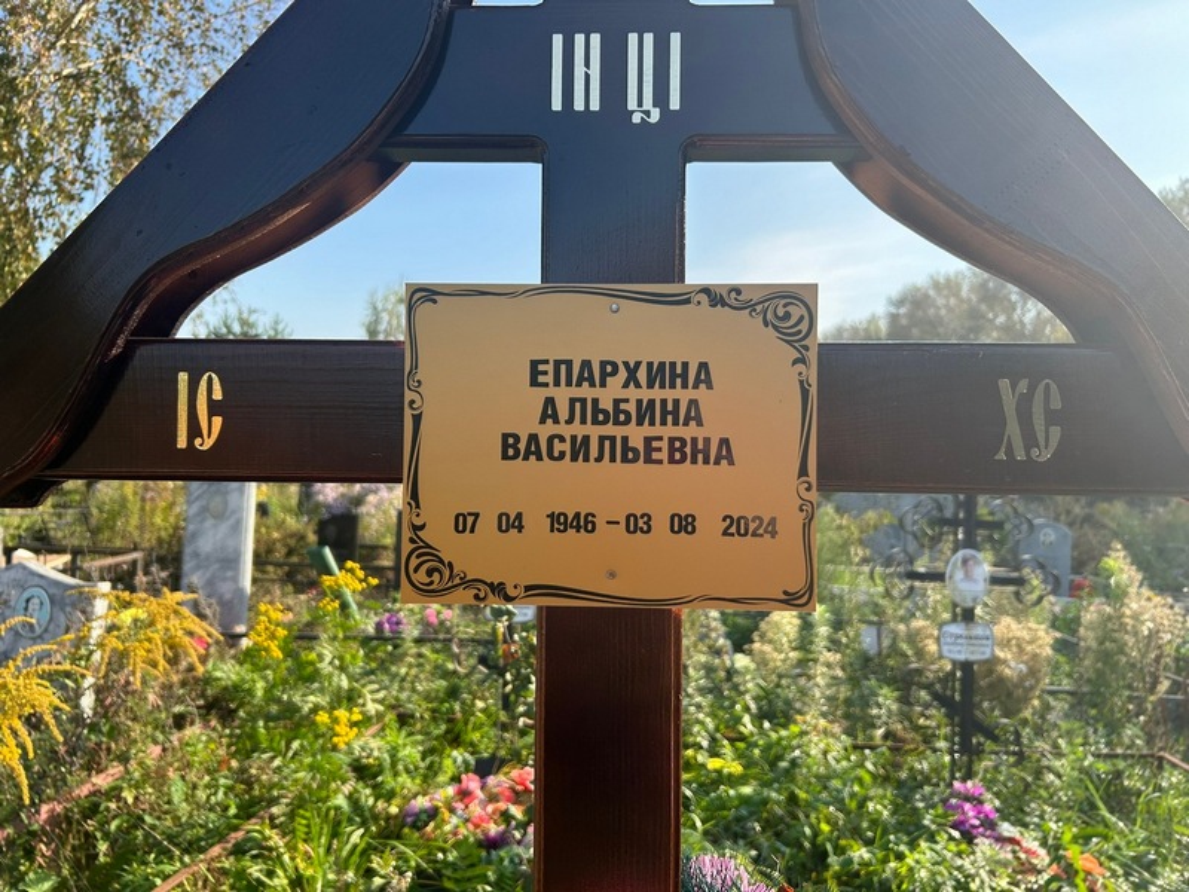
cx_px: 594
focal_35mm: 26
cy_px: 446
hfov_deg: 67.3
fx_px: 893
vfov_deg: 53.1
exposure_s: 1/1183
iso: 50
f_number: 1.5
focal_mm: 5.7
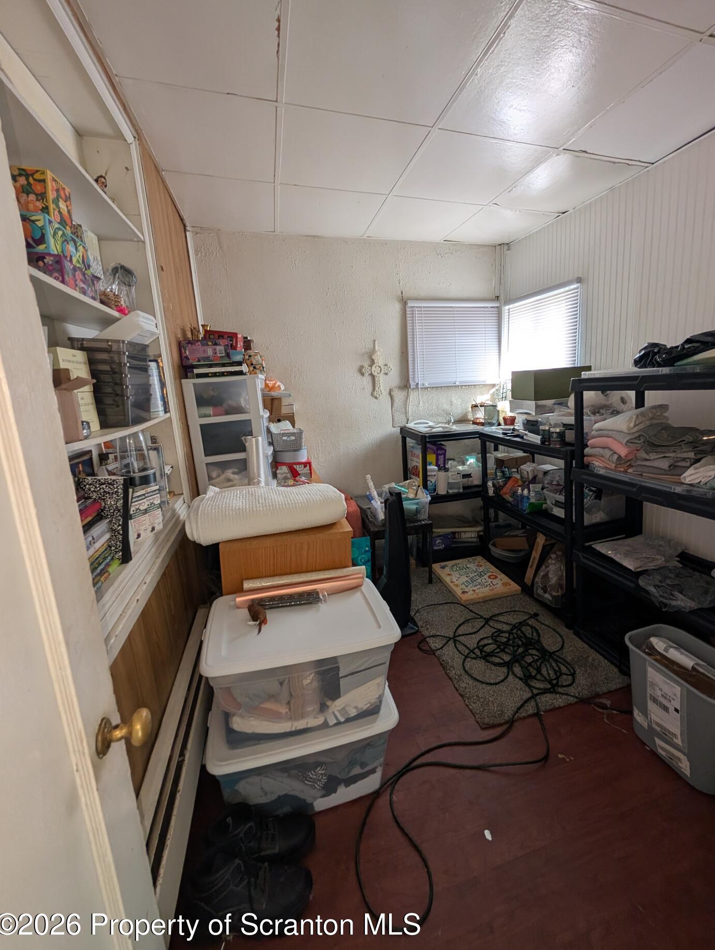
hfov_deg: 89.9
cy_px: 457
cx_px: 381
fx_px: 357
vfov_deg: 106.1
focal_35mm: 13
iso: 100
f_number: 1.7
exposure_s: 1/62.8
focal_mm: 2.02
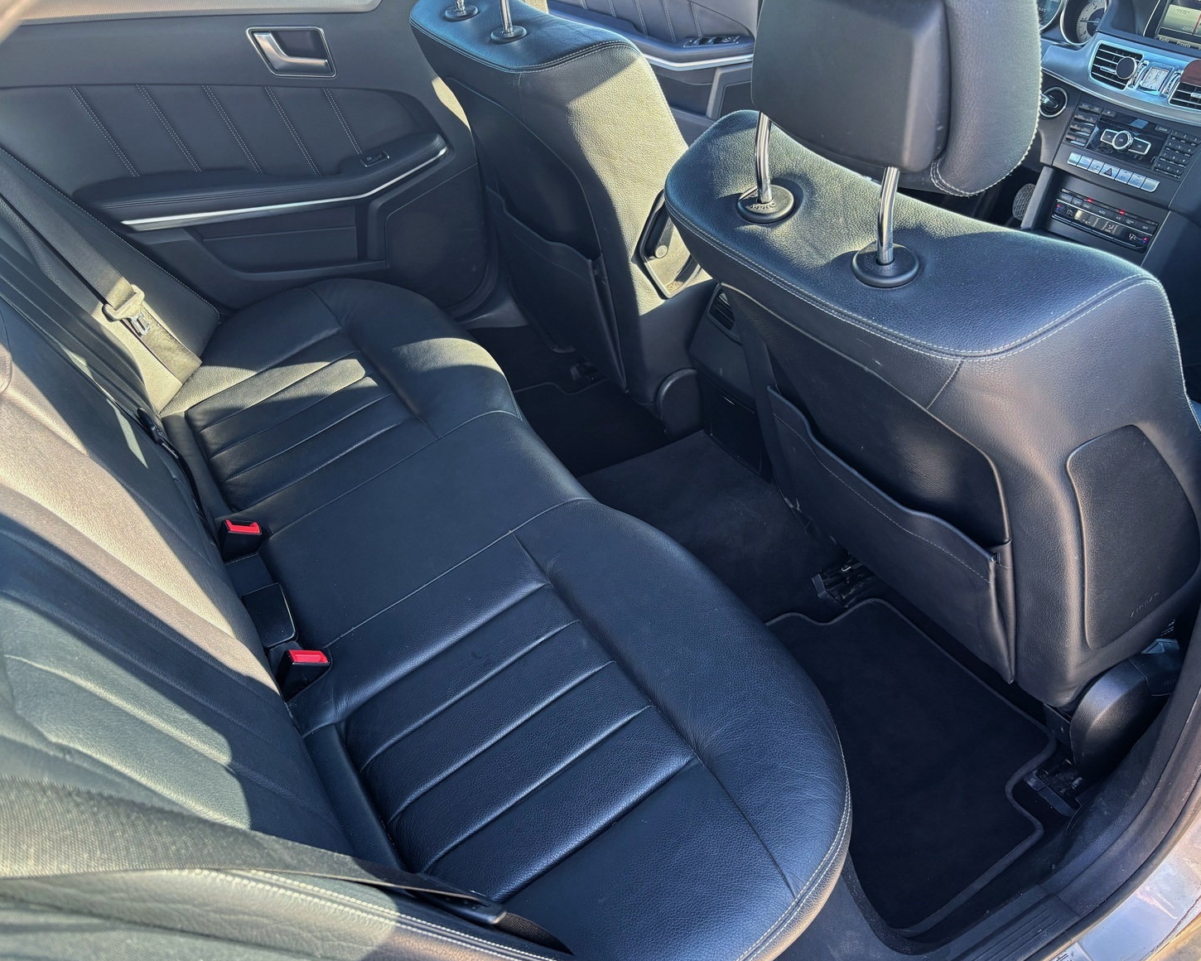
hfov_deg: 62.2
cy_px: 493
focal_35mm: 28
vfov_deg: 51.5
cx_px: 598
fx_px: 995
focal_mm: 5.96
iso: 125
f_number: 1.6
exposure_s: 1/117
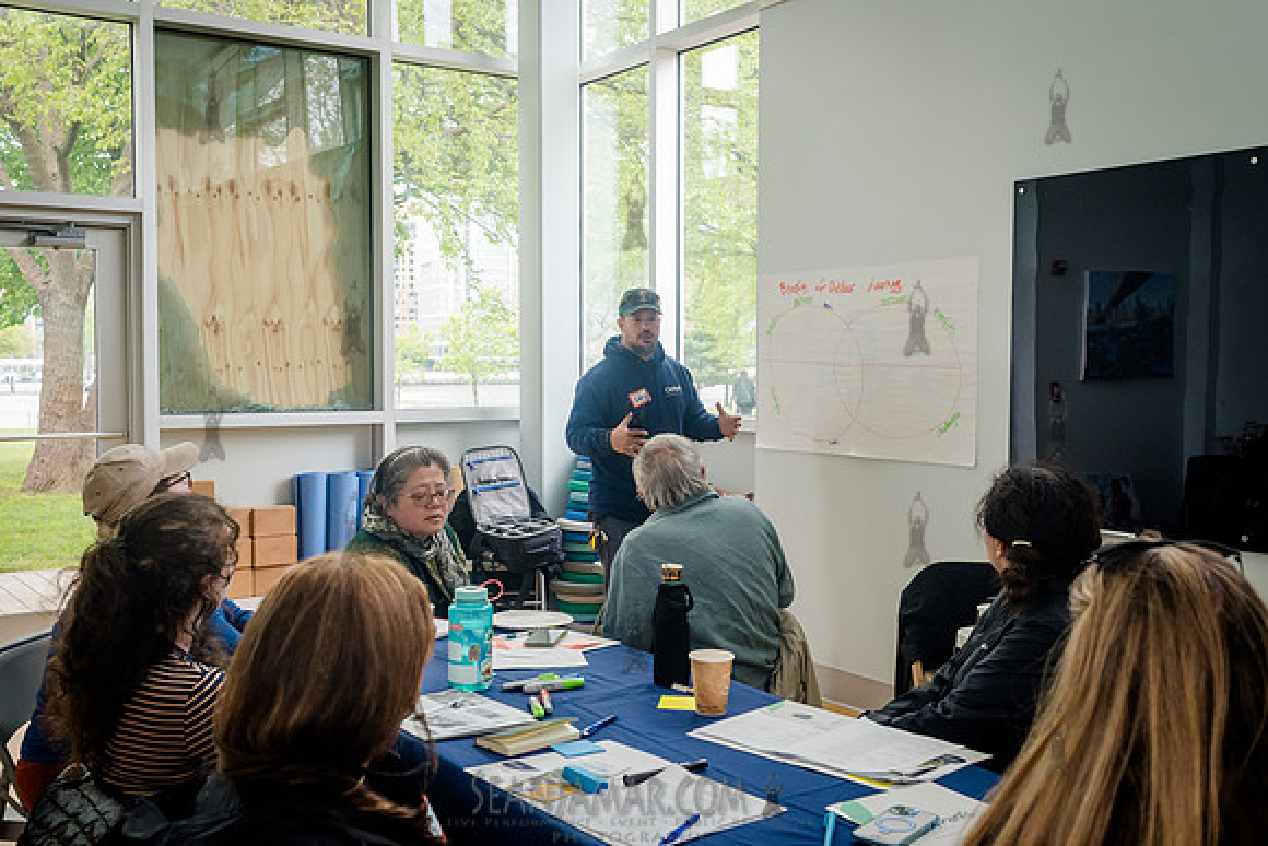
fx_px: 1280
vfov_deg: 36.6
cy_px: 423
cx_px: 634
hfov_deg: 52.7
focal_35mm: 36
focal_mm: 35
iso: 1250
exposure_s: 1/200
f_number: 5.6
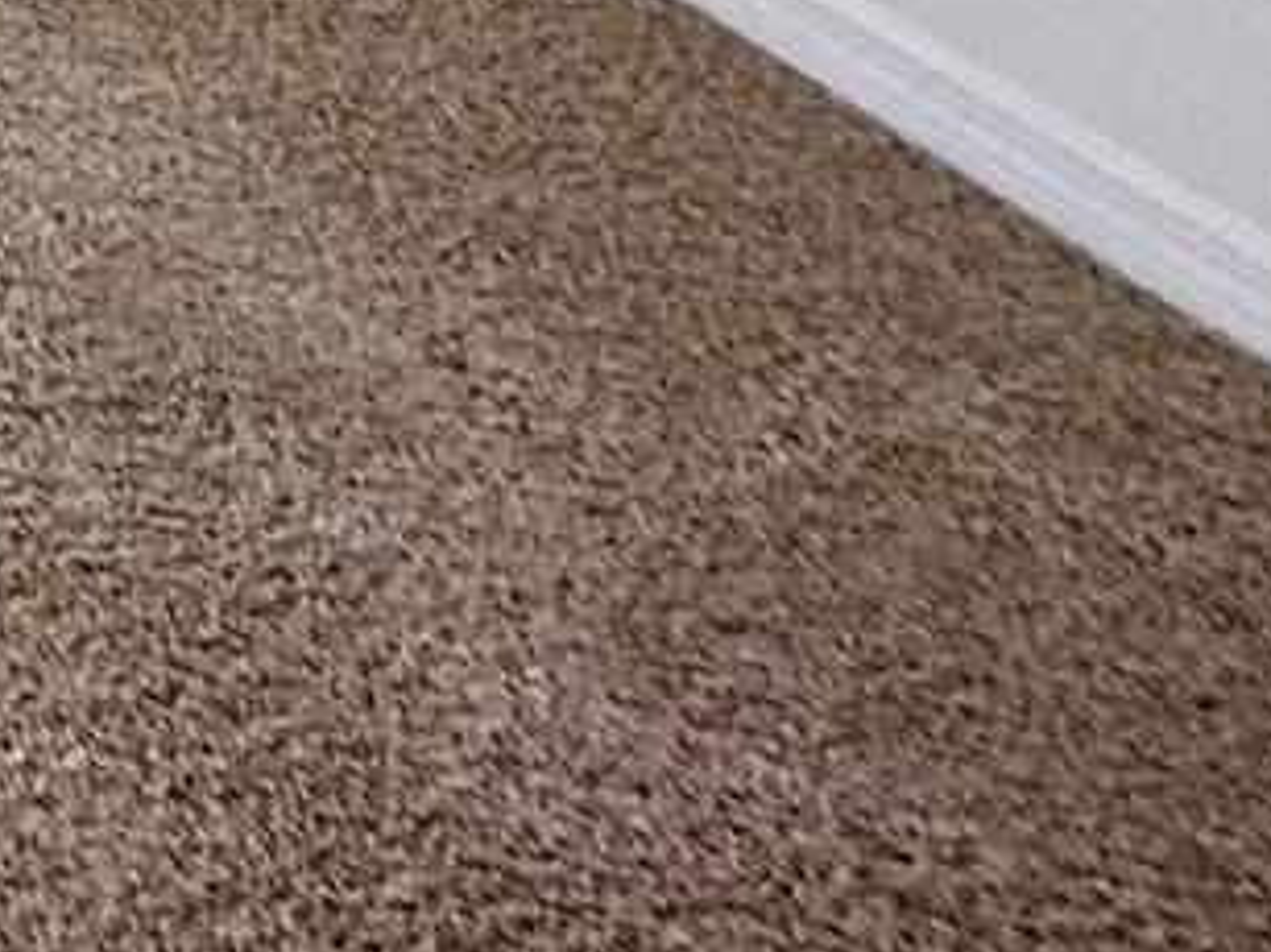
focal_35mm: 73
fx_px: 2679
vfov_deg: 13.8
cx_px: -1917
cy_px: -1387
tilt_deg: -6.6
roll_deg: -0.8
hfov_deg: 14.4
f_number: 2.2
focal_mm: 2.22
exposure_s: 1/120
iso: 200
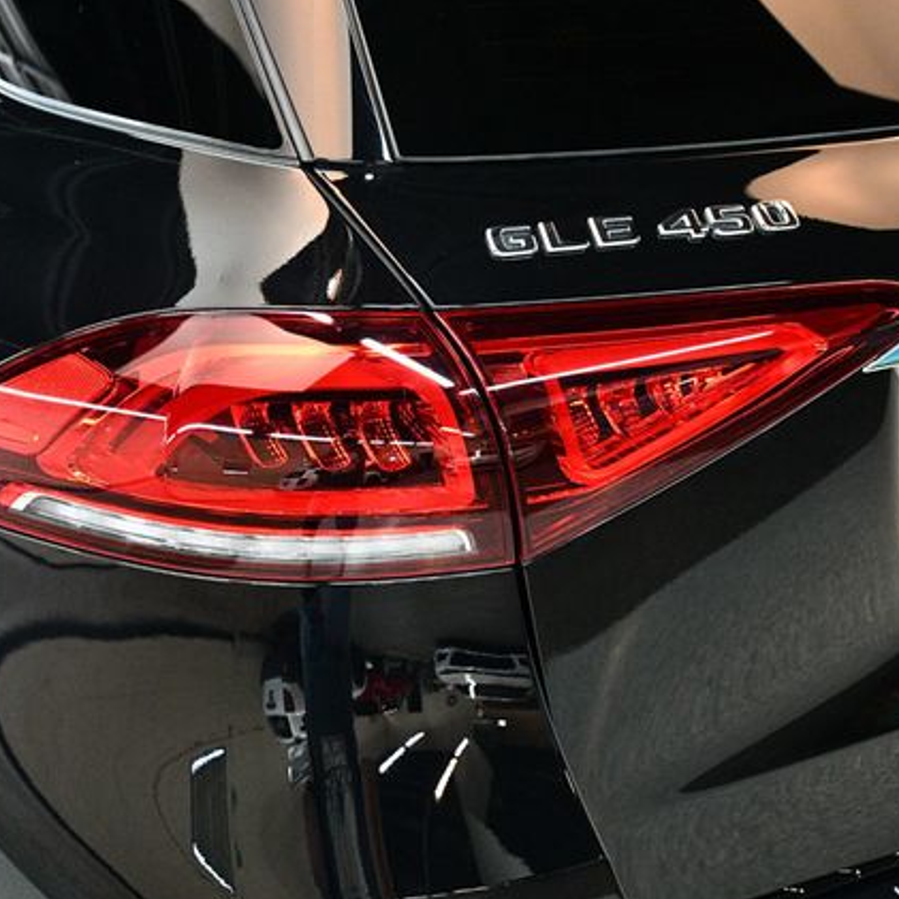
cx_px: 382
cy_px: 451
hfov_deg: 27.7
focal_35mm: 62
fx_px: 1822
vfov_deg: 27.7
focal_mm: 32
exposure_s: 1/60
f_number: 4
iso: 3600
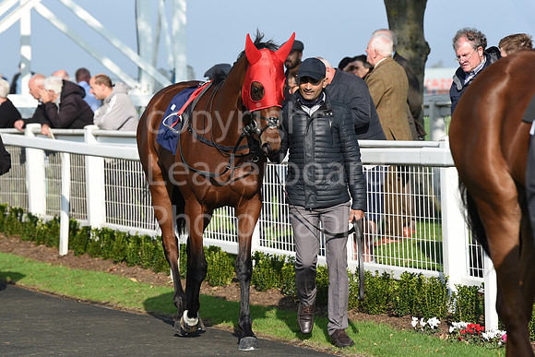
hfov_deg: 11.4
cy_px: 178
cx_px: 268
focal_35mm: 180
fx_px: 2676
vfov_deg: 7.6
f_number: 6.3
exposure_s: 1/2500
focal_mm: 180
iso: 640
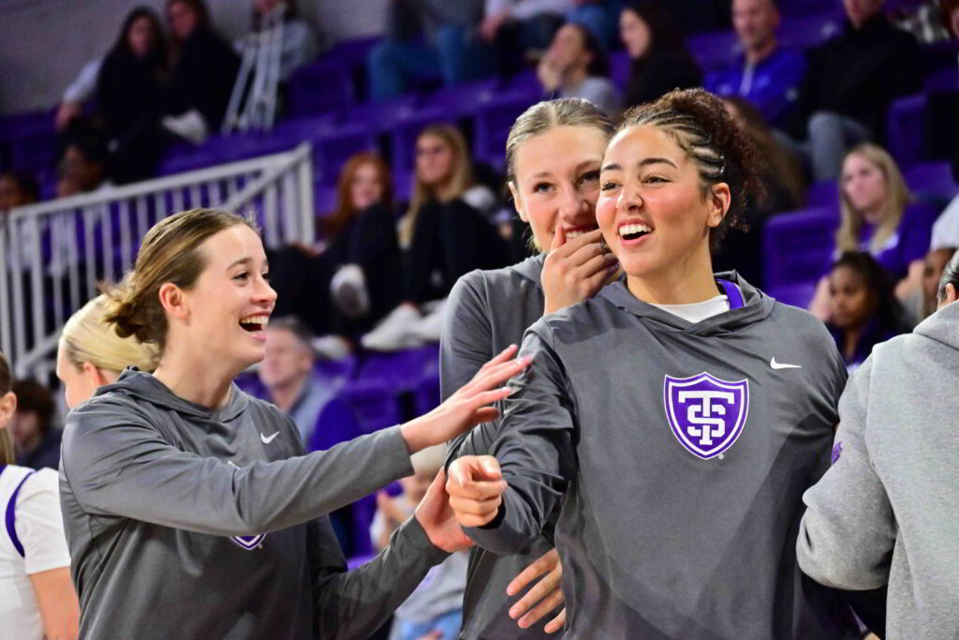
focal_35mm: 195
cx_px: 480
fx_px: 5195
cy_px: 320
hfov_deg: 10.5
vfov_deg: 7.0
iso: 3200
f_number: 6.3
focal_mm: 130
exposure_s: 1/500
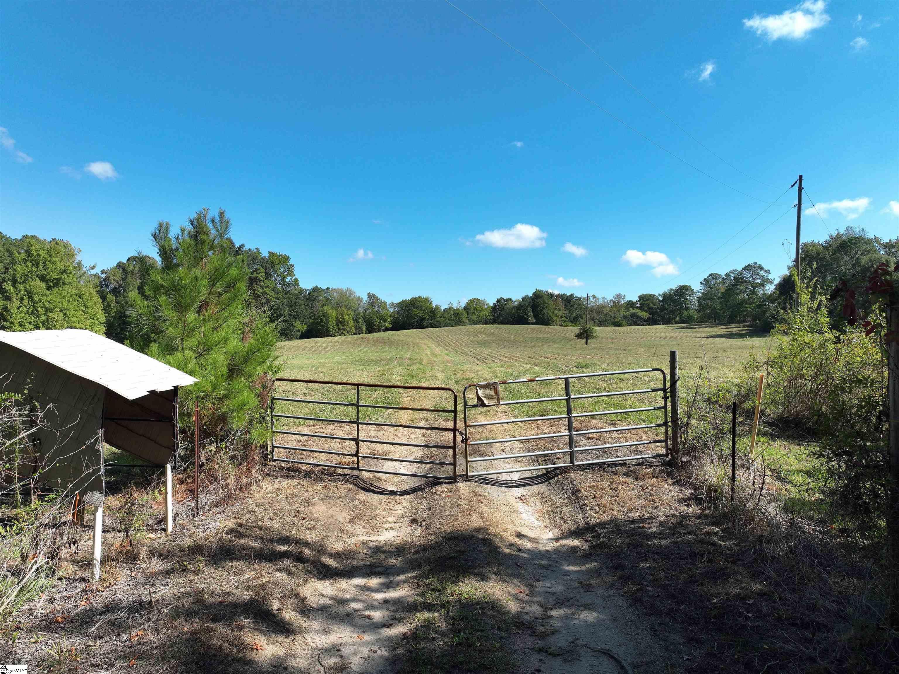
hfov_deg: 71.6
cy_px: 337
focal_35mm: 24
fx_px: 623
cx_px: 450
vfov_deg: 56.8
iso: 100
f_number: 2.8
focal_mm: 12.29
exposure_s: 1/1250
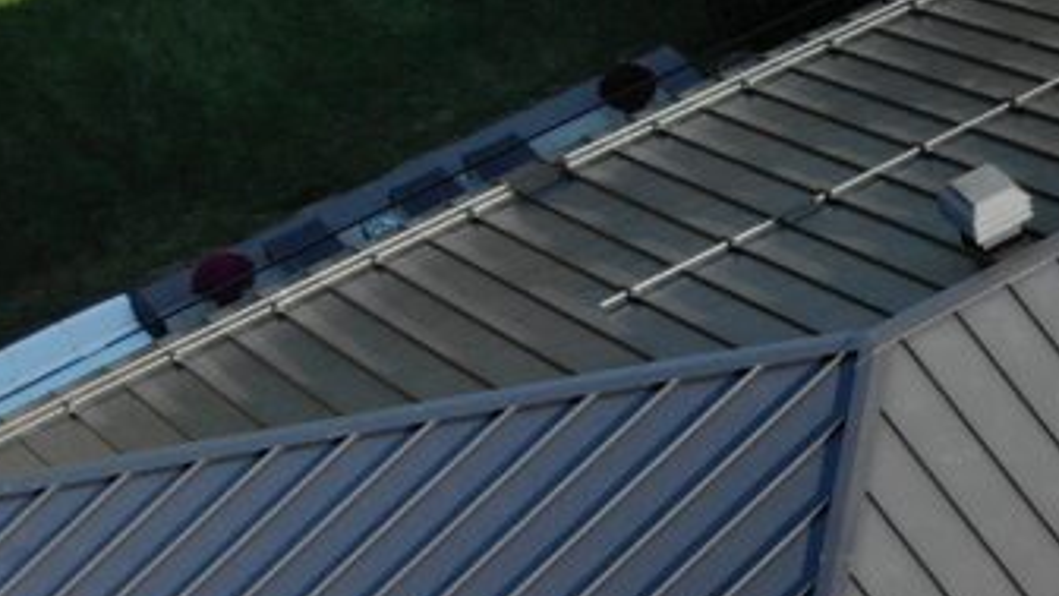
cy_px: 564
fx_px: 2836
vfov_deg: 11.9
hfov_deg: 18.4
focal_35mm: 101
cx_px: 1645
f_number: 2.8
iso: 100
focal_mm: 4.5
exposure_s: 1/421
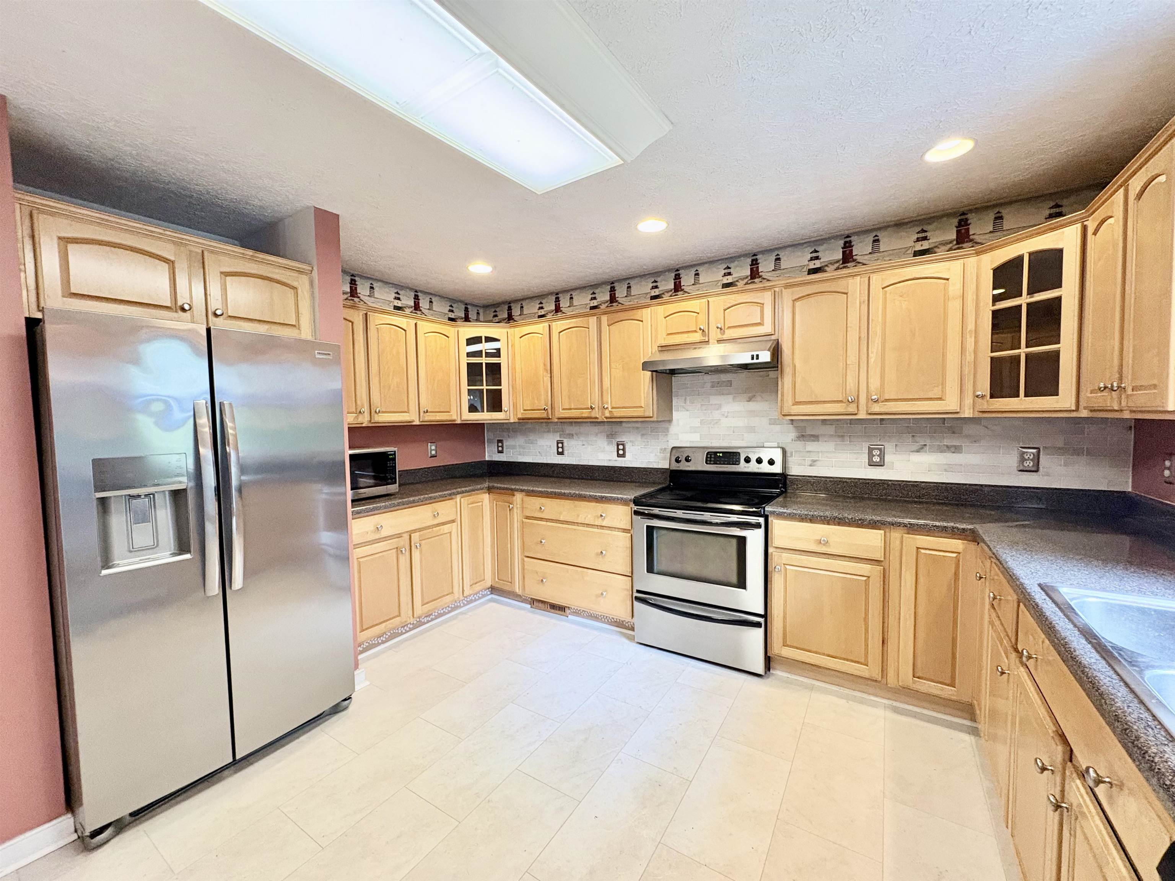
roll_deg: +1.7
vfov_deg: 85.7
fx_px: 475
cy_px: 440
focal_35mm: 14
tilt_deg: -2.1
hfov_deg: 102.1
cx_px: 588
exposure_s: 1/60
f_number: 2.2
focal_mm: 2.22
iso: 500
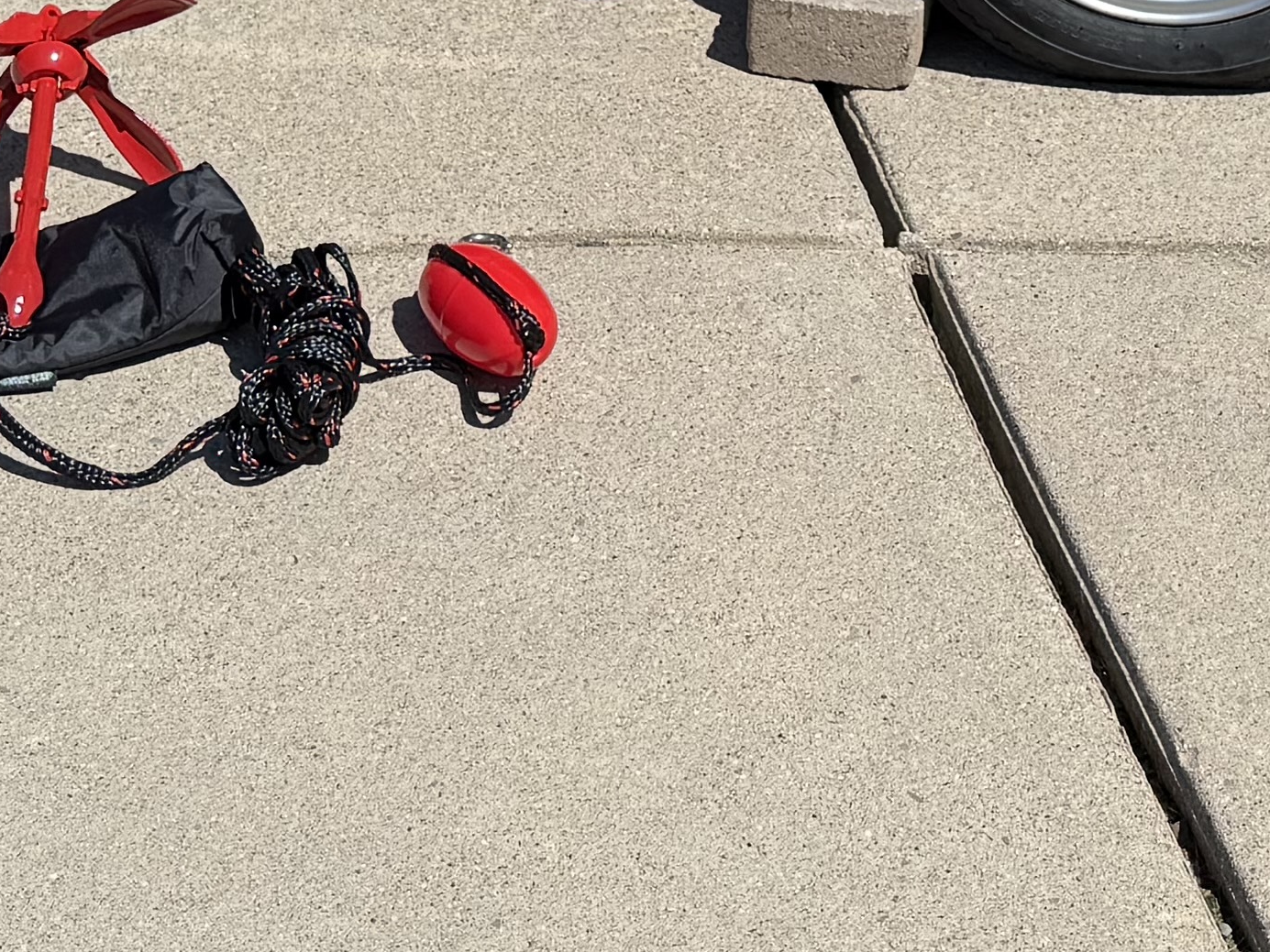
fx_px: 3632
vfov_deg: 13.8
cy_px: -577
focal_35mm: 99
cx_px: 1066
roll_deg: -3.5
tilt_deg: -18.5
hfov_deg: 19.6
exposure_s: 1/6173
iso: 80
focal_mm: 6.76
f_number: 1.78
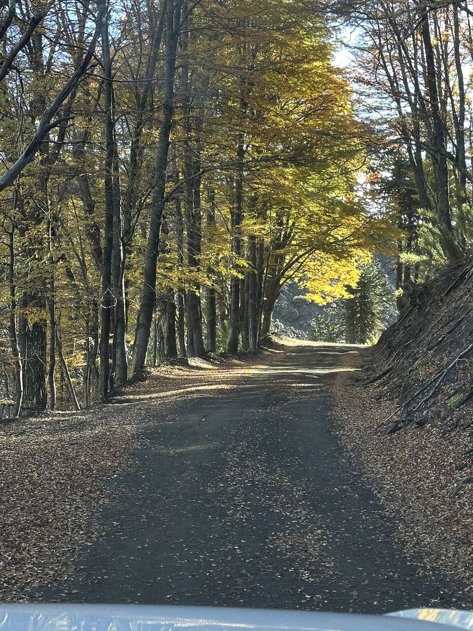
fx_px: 1275
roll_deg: -1.1
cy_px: 244
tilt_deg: +7.5
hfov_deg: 21.0
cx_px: 278
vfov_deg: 27.7
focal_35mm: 70
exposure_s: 1/134
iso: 50
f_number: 1.78
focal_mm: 6.86
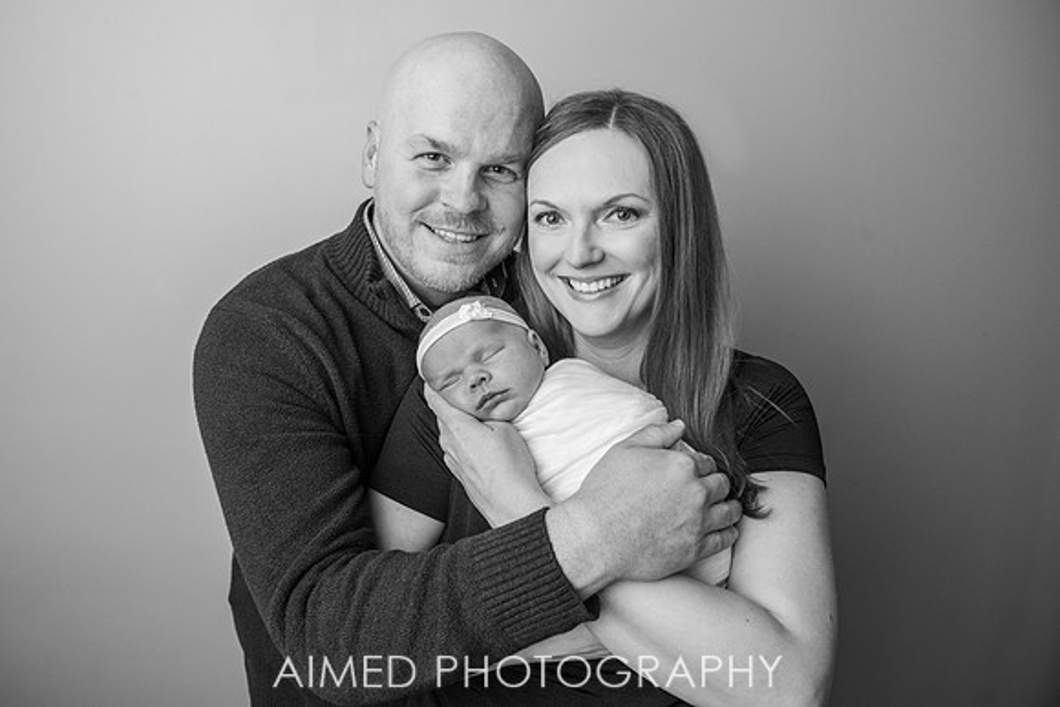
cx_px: 498
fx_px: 750
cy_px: 332
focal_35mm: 25
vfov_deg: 50.5
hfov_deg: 70.5
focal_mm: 24
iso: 800
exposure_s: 1/200
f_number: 4.5
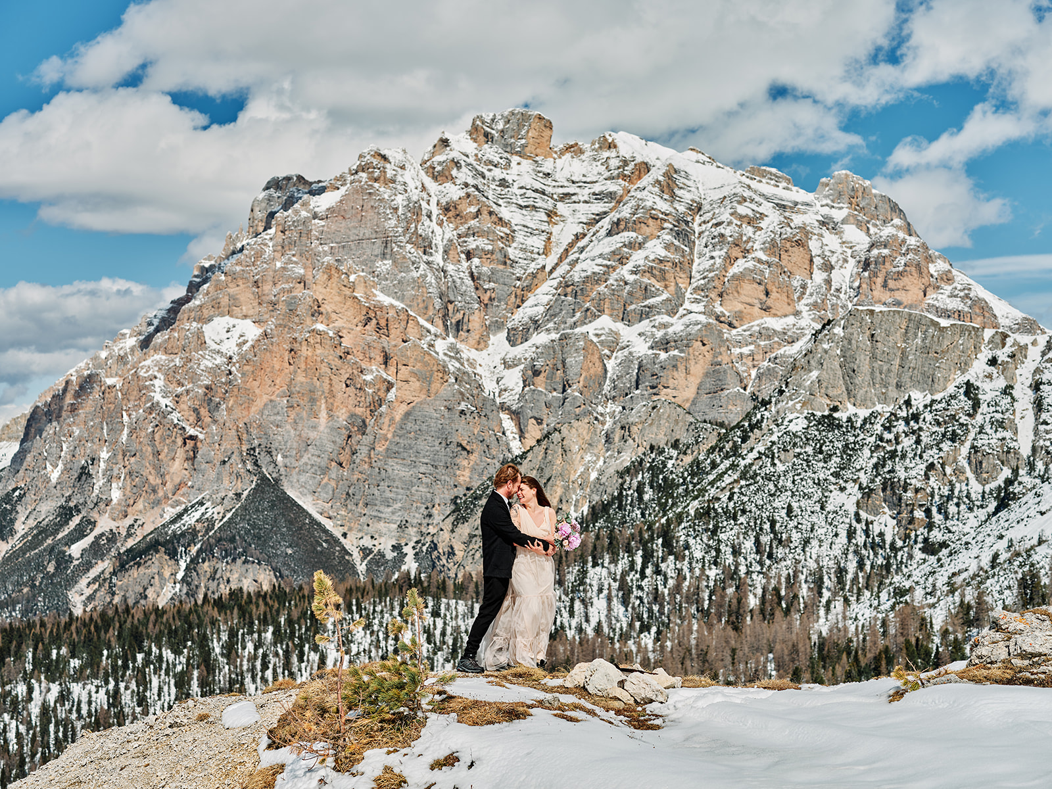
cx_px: 526
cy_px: 394
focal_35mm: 63
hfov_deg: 30.7
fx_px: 1915
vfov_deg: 23.3
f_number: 5.6
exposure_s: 1/640
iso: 100
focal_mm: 80
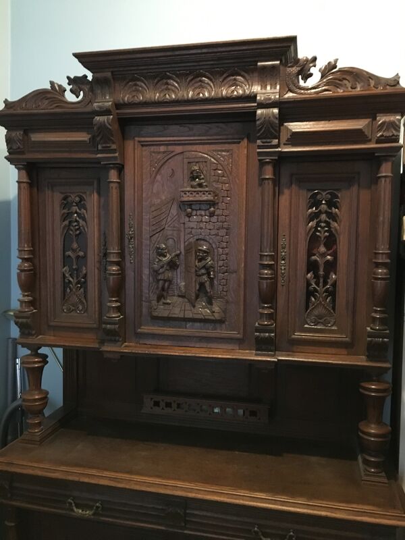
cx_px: 202
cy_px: 270
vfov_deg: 61.7
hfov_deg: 48.2
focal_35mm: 29
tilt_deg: -1.9
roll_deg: -0.4
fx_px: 452
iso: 400
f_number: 2.2
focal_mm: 4.15
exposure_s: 1/17
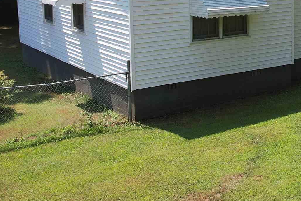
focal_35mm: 66
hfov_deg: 29.7
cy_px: -4
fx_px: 552
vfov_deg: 19.9
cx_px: 244
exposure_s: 1/1500
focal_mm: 8.38
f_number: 2.8
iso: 100
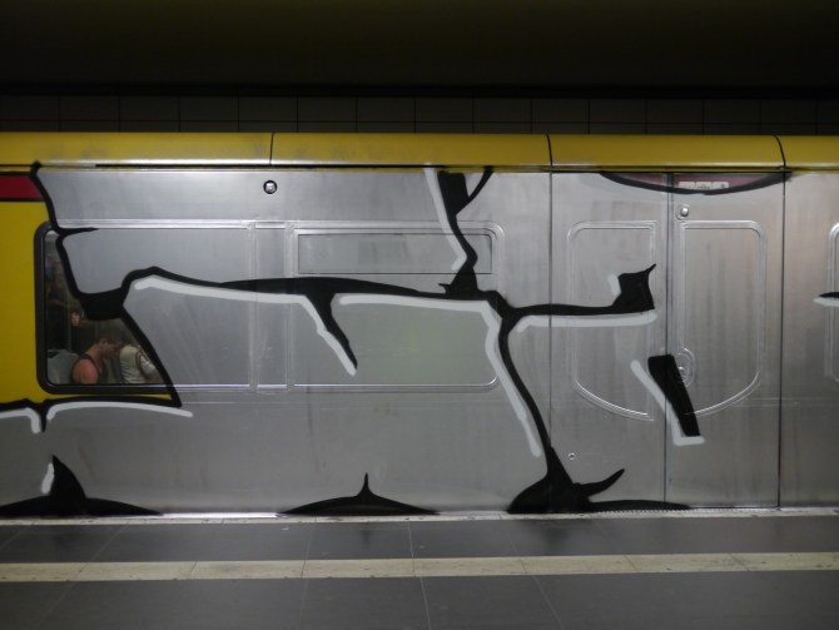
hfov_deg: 46.8
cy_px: 315
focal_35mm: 40
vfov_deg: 36.0
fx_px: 970
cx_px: 420
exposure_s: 1/125
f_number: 1.7
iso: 800
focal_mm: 20
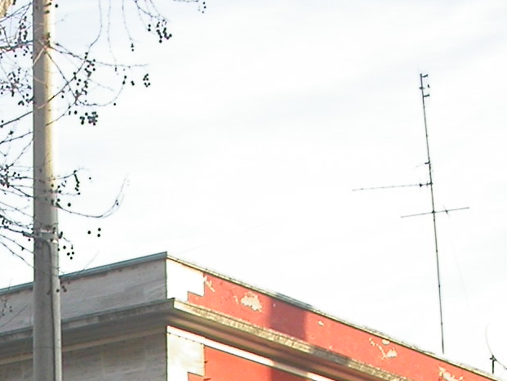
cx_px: -71
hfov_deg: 13.8
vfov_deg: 10.1
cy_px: 667
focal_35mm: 139
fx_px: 2036
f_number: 5.3
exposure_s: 1/136
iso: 100
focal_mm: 7.85
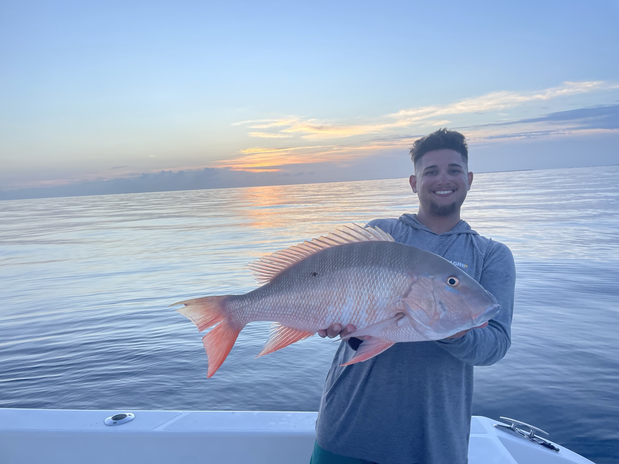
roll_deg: +6.1
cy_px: 232
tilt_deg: -4.8
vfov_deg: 53.1
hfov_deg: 67.3
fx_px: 465
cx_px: 310
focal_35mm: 26
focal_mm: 4.2
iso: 32
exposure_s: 1/456
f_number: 1.6
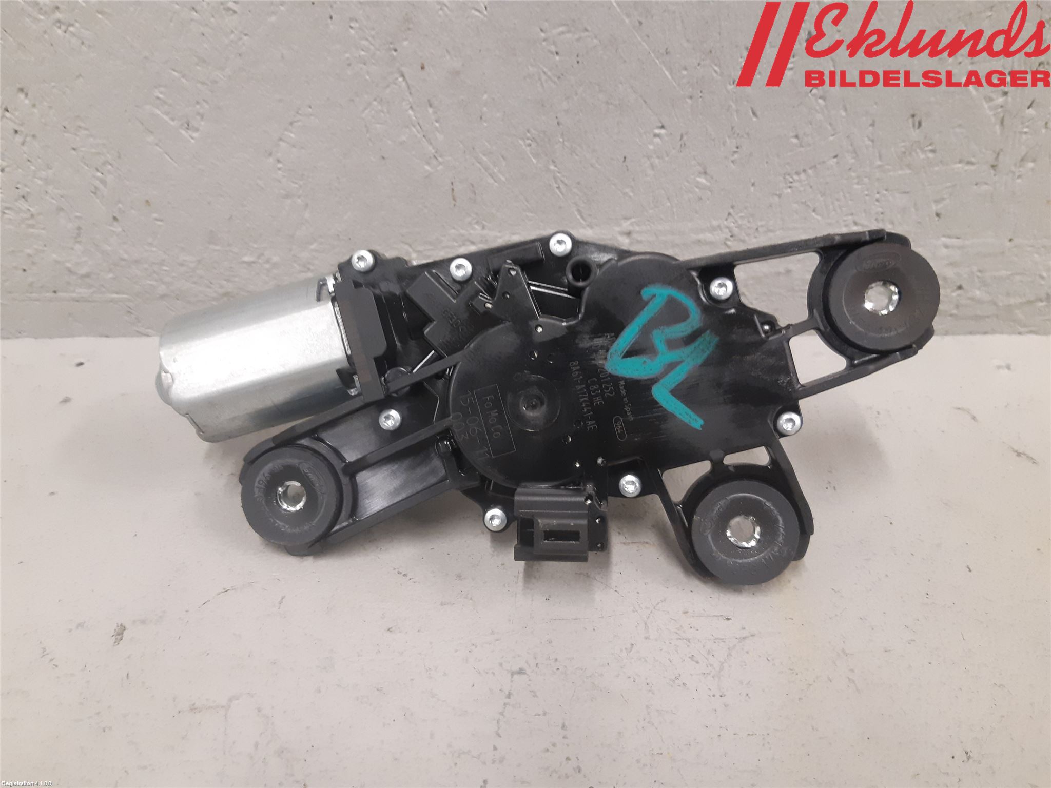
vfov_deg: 53.1
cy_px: 394
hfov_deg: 67.3
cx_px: 526
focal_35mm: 26
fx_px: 789
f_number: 1.7
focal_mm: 3.93
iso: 200
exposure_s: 1/50
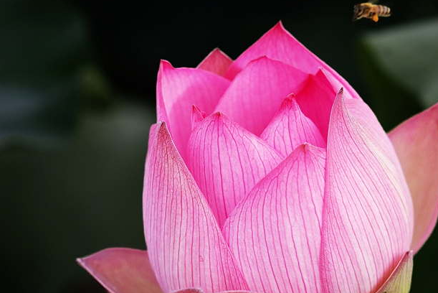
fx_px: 3980
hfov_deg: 6.3
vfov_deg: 4.2
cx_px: 209
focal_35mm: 327
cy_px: 177
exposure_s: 1/1000
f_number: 5.6
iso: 1600
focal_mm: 200
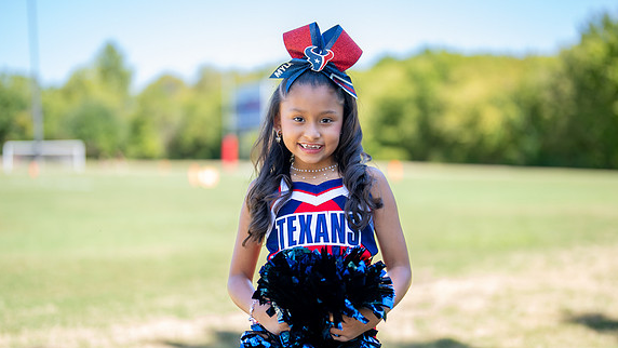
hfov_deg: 35.4
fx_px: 967
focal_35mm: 59
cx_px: 317
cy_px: 195
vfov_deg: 20.4
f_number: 1.2
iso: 100
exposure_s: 1/1250
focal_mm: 50
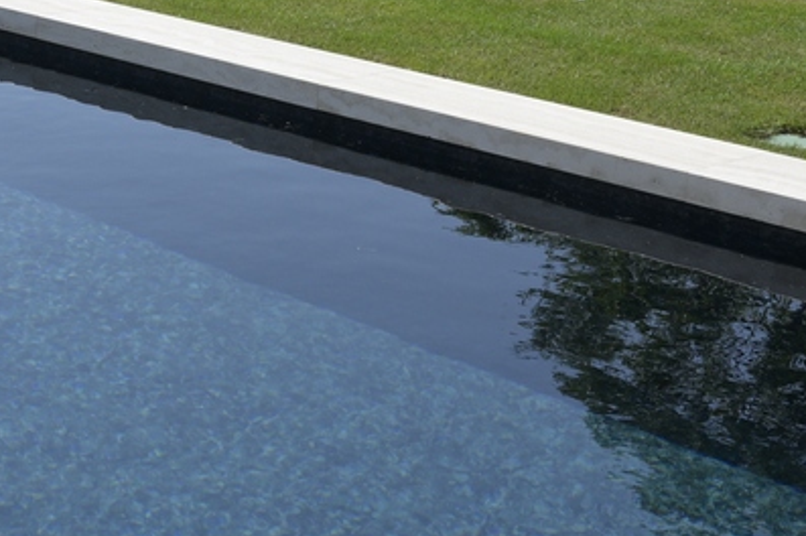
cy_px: 205
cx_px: -69
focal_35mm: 98
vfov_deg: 13.9
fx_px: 2192
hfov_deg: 20.0
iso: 100
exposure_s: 1/320
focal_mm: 24
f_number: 9
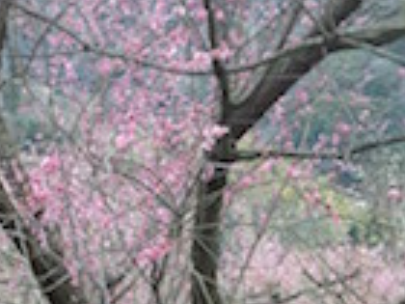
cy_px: 391
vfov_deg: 14.2
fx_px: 1170
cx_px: 40
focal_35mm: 100
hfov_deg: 19.3
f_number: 2.4
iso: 80
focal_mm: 4.28
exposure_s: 1/120
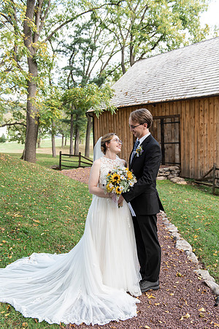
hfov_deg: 36.9
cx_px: 110
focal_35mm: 36
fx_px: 328
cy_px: 164
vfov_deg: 53.1
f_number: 4
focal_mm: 36
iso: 400
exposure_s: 1/320
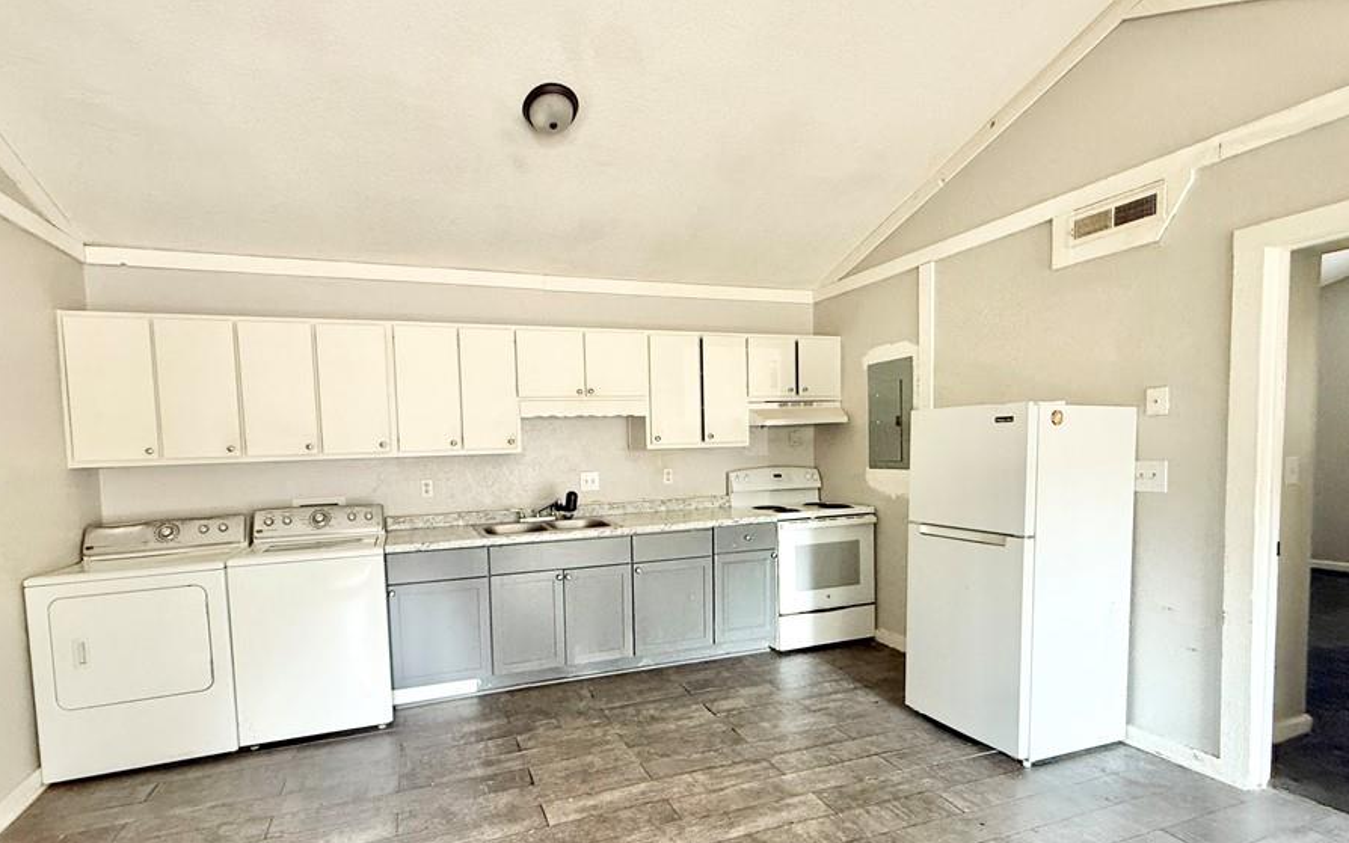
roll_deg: +0.9
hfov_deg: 94.1
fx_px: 625
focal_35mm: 17
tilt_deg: -3.0
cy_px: 481
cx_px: 613
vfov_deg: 67.7
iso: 320
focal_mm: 2.22
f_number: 2.2
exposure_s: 1/65
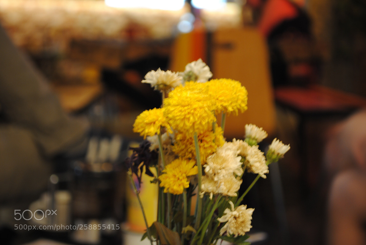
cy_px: 122
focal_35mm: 82
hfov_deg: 24.6
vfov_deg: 16.6
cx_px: 183
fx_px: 840
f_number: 5.6
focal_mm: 55
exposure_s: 1.3
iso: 100
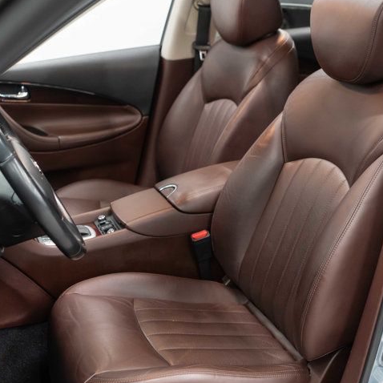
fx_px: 638
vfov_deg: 33.3
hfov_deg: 33.3
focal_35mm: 51
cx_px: 224
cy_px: 217
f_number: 3.2
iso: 1000
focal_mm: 28
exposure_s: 1/50
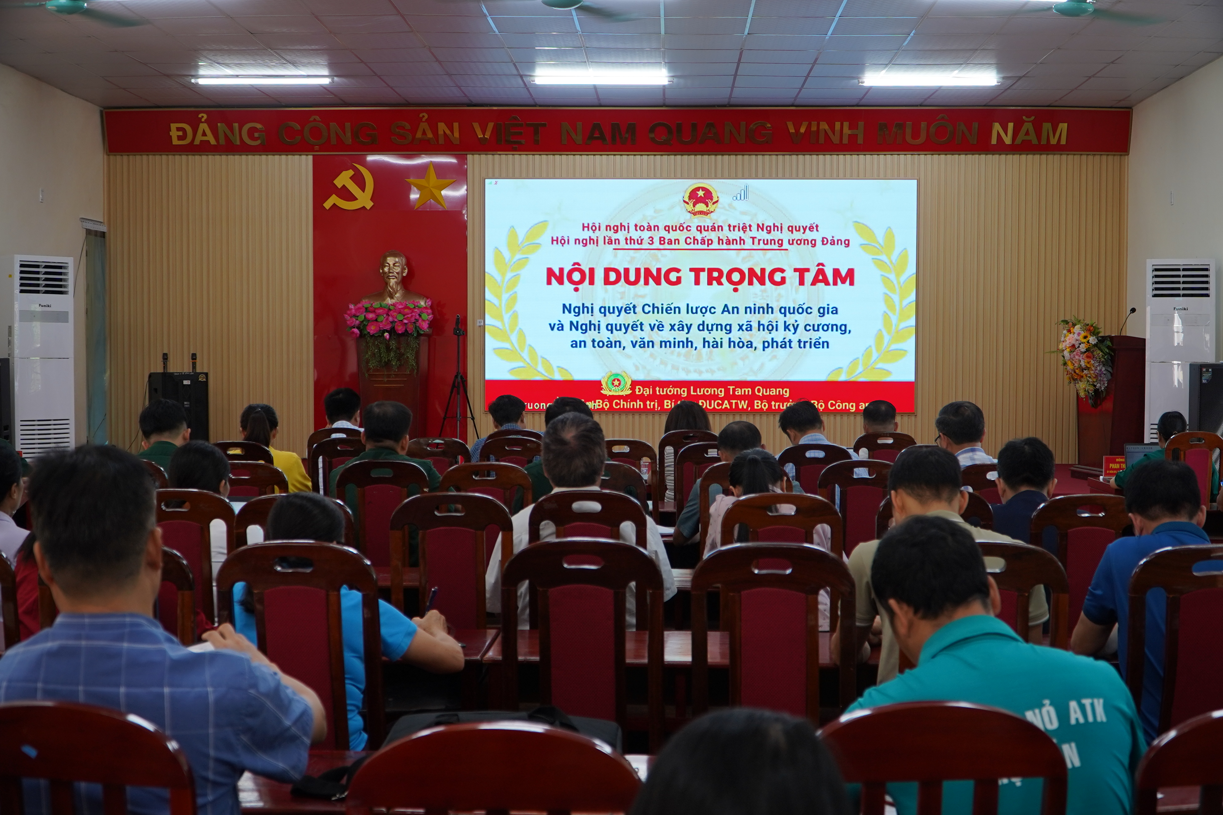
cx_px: 612
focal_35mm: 39
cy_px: 408
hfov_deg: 49.6
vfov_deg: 34.2
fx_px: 1325
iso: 250
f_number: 4
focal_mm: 26
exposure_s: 1/60
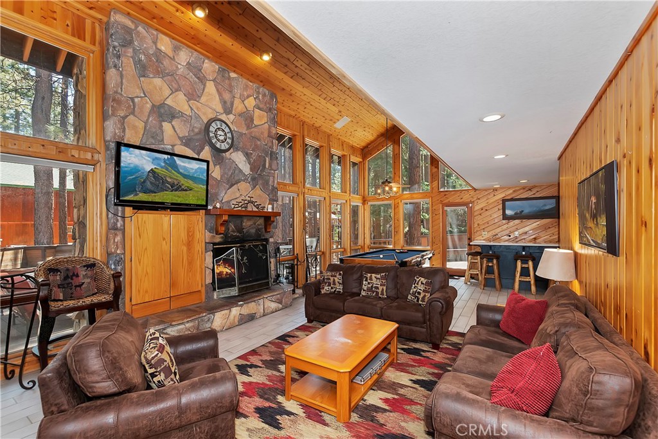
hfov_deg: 100.4
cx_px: 329
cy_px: 220
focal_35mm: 15
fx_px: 274
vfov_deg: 77.3
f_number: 8
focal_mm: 10
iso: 400
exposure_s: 1/30
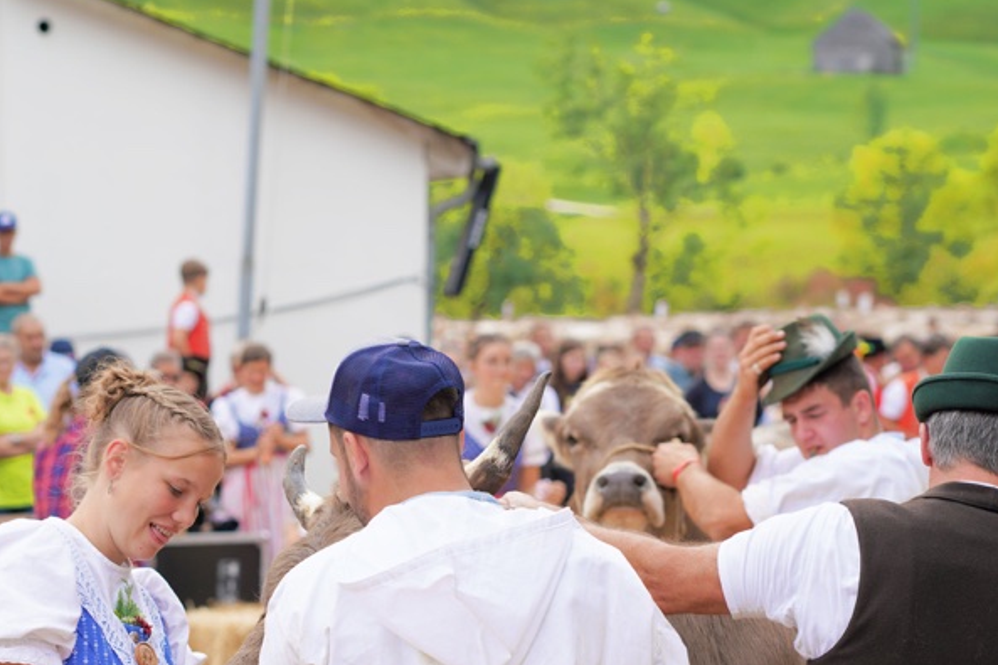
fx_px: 3575
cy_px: 485
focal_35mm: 129
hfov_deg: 15.9
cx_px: 347
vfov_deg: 10.6
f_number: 4.5
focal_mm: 85
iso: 100
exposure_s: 1/320
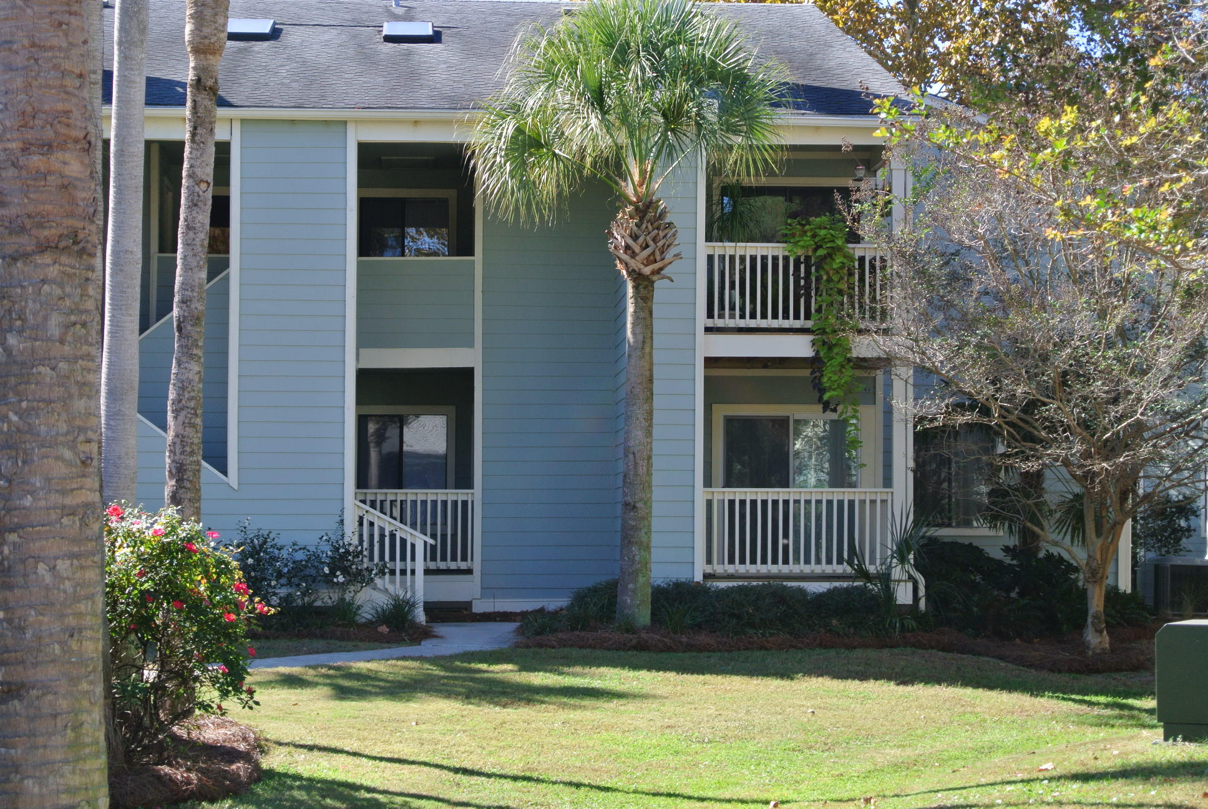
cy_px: 404
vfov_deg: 16.9
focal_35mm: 81
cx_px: 604
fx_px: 2721
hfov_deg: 25.0
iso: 100
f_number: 5.6
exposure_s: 1/125
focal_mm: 30
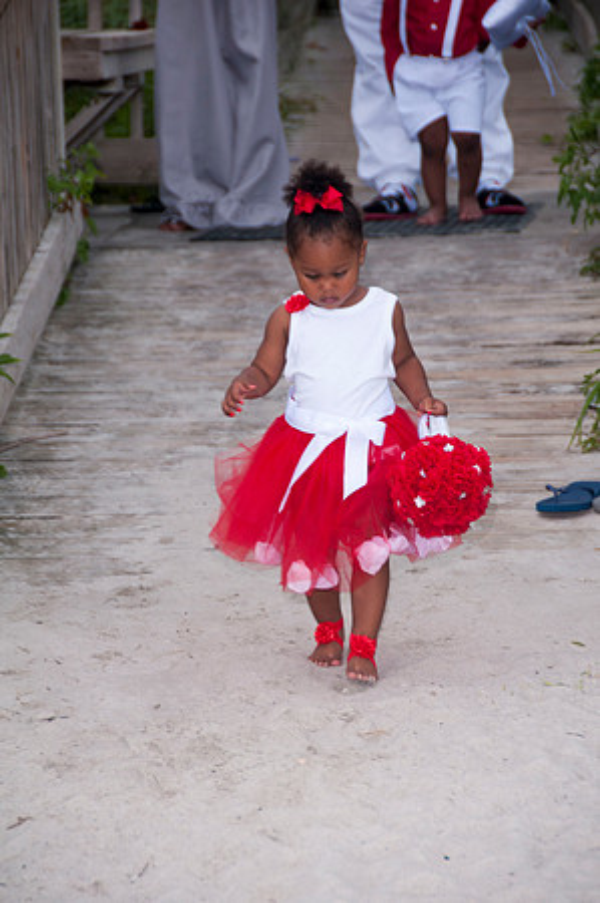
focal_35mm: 202
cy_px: 452
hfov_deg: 6.8
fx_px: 5074
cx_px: 300
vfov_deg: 10.2
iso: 200
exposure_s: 1/125
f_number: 5.6
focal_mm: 135
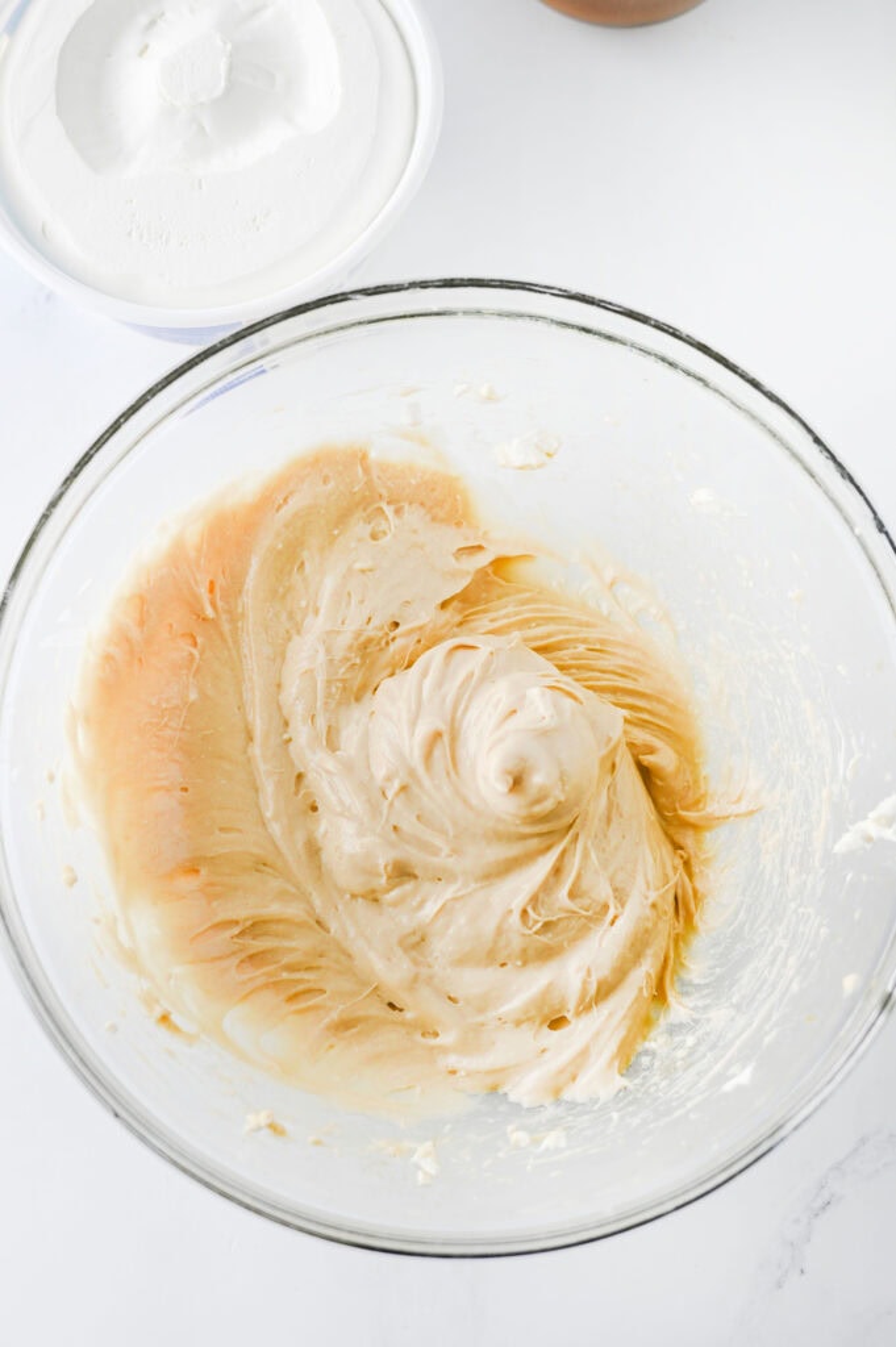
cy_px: 674
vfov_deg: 39.6
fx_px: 1870
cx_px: 448
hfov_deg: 26.9
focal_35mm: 50
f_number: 4
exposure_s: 1/100
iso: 200
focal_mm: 50
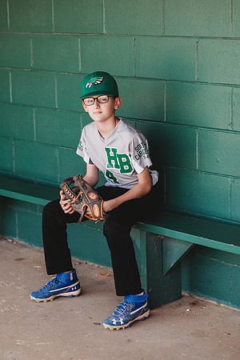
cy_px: 180
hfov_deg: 16.1
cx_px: 120
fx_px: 850
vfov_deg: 23.9
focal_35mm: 85
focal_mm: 85
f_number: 2.8
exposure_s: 1/400
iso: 200
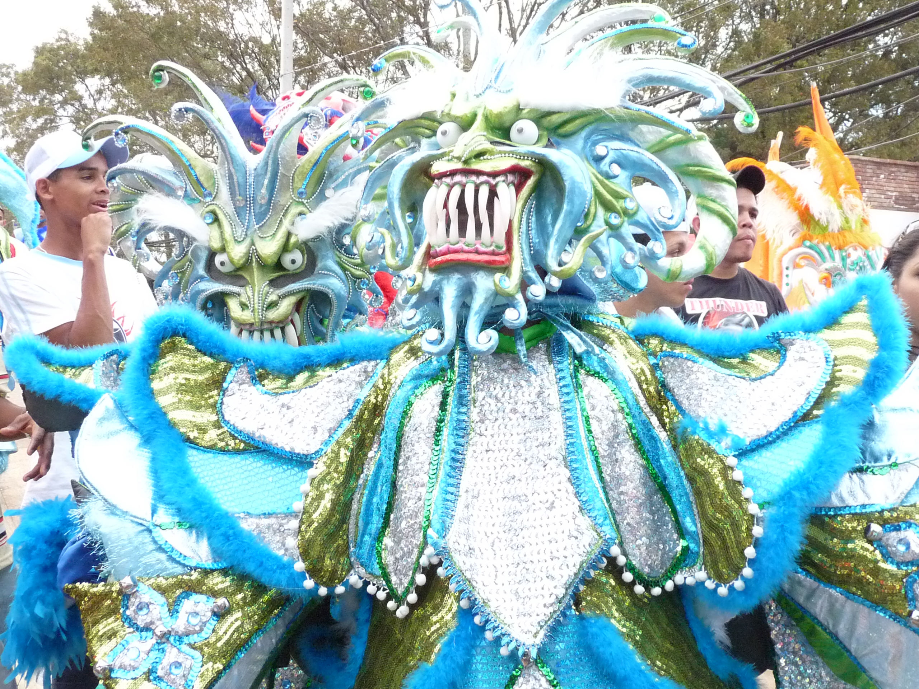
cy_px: 344
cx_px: 460
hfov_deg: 47.9
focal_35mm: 39
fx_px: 1035
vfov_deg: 36.8
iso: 400
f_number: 2.8
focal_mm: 4.8
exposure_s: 1/200
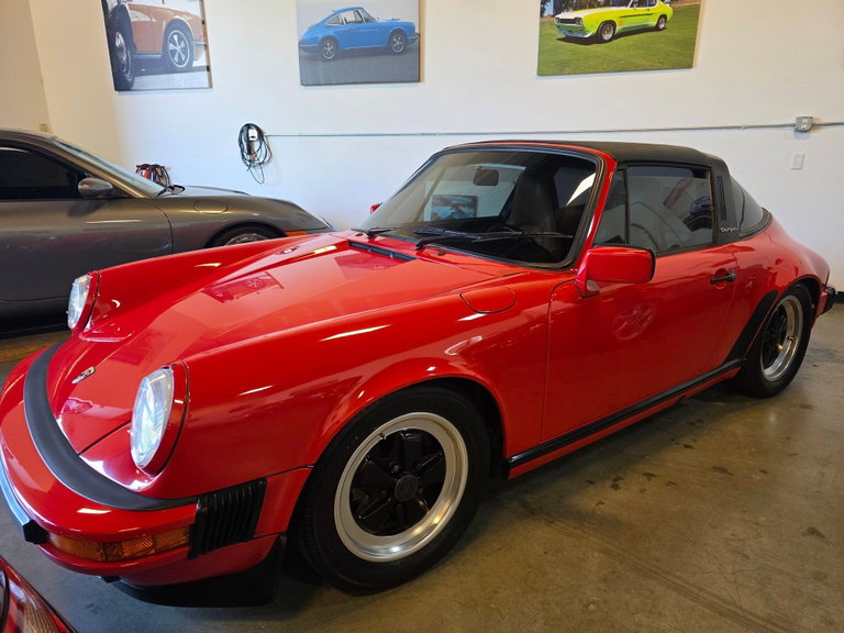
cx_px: 422
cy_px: 316
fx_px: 561
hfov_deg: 73.9
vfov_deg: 58.9
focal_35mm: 23
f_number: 1.7
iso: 250
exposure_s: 1/120
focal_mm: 6.3
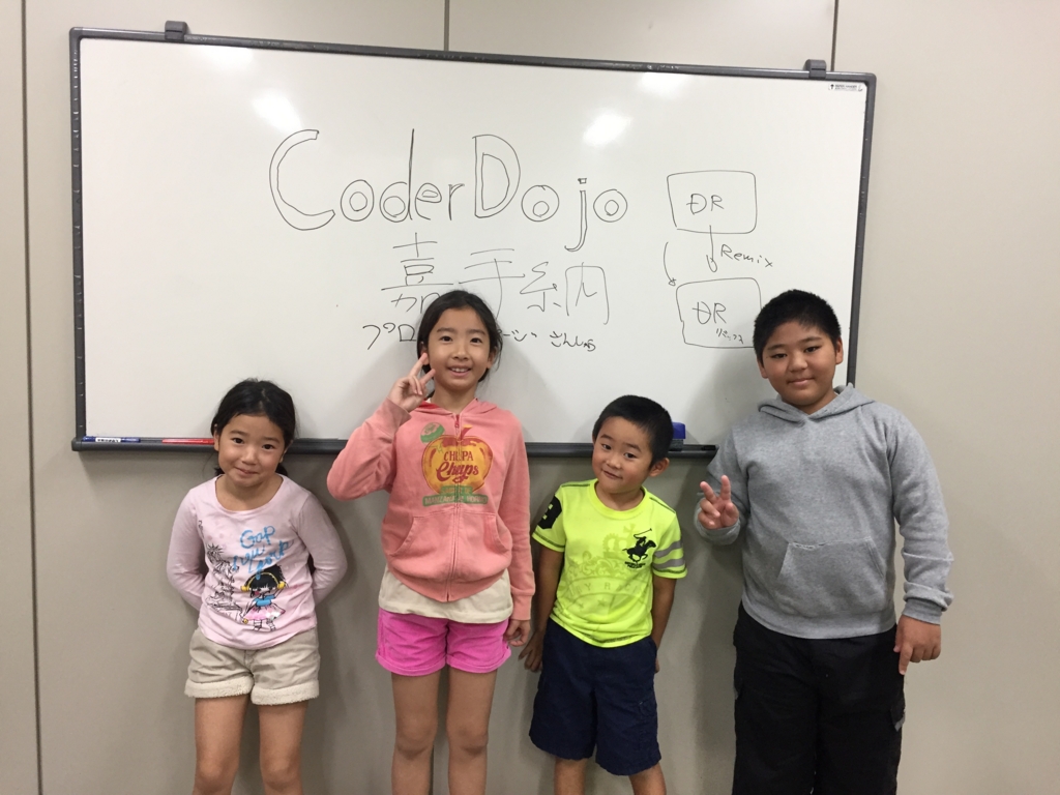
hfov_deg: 61.7
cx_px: 530
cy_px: 398
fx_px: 888
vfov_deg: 48.2
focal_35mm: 29
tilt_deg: -6.3
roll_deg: -1.8
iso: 50
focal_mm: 4.15
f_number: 2.2
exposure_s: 1/30
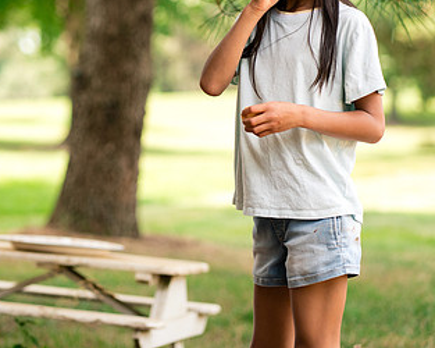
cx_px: 104
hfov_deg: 13.0
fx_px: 1904
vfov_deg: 10.4
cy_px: 87
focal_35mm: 148
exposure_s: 1/640
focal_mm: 85
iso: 320
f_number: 2.5
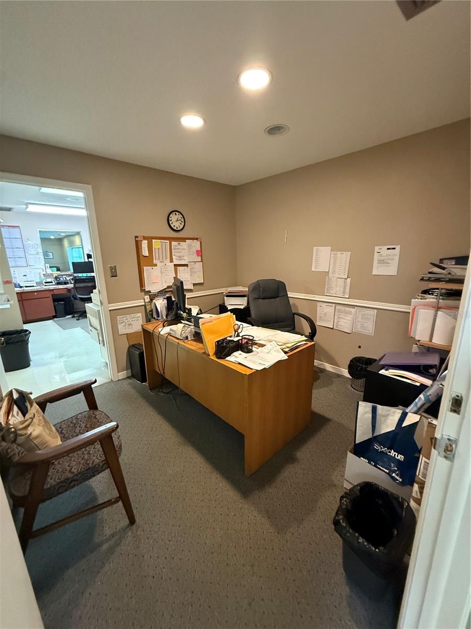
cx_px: 236
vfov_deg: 102.1
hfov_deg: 85.7
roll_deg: +1.3
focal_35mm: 14
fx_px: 254
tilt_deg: -13.3
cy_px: 314
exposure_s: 1/60
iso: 800
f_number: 2.2
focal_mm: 2.22
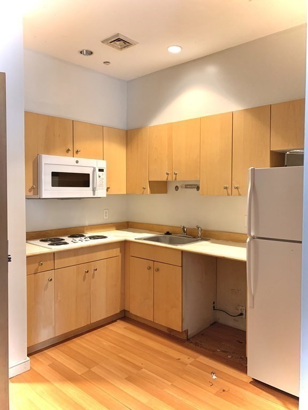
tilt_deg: +0.2
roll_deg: -0.3
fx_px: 308
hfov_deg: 53.1
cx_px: 154
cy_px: 205
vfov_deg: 67.3
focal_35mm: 26
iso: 320
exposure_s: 1/40
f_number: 1.8
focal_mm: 4.25
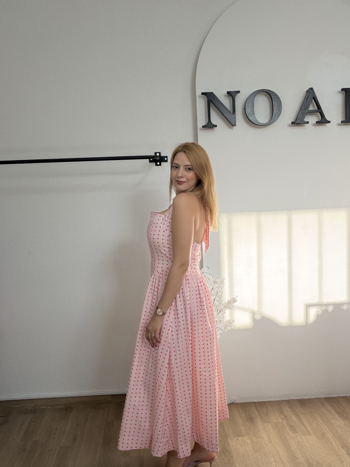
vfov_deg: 60.0
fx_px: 404
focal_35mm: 30
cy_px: 234
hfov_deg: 46.8
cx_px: 175
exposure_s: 1/100
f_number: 1.9
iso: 20
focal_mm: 2.71
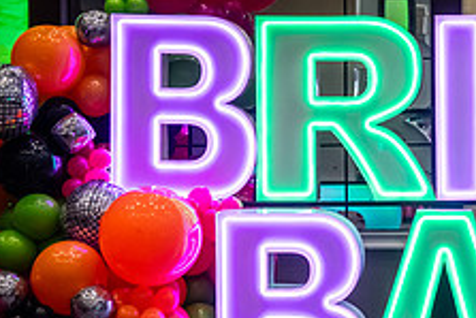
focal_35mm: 105
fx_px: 1389
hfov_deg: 18.7
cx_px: 519
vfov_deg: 13.1
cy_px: 133
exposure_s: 1/60
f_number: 5.6
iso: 2500
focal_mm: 40
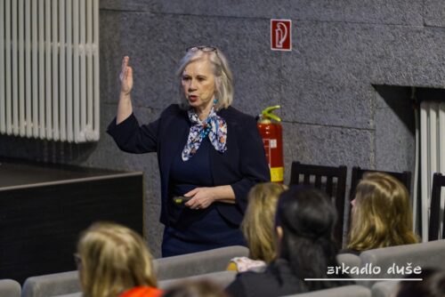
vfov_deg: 6.6
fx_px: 2597
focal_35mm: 210
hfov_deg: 9.8
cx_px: 222
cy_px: 148
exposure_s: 1/70
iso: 3200
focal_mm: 140
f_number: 2.8
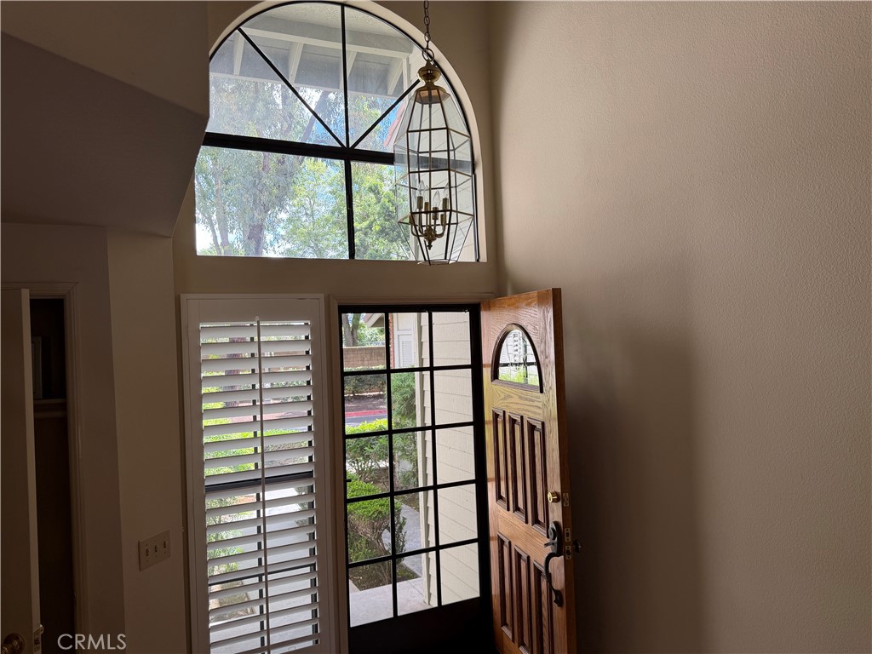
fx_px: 605
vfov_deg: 56.8
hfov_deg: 71.6
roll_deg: +2.1
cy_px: 327
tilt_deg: +0.4
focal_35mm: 24
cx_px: 436
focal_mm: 6.76
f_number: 1.78
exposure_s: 1/243
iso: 80
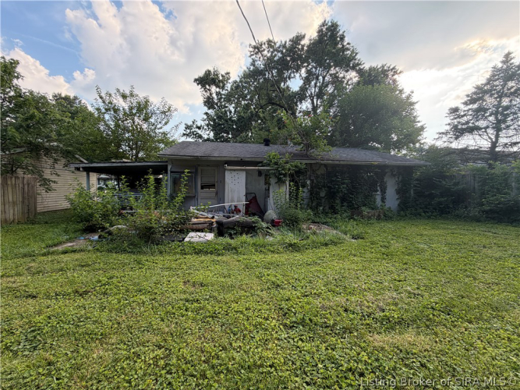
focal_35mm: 14
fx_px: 210
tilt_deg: -1.8
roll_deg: +0.0
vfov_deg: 85.7
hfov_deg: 102.1
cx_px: 260
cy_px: 195
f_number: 2.2
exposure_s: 1/229
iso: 40
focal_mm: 2.22
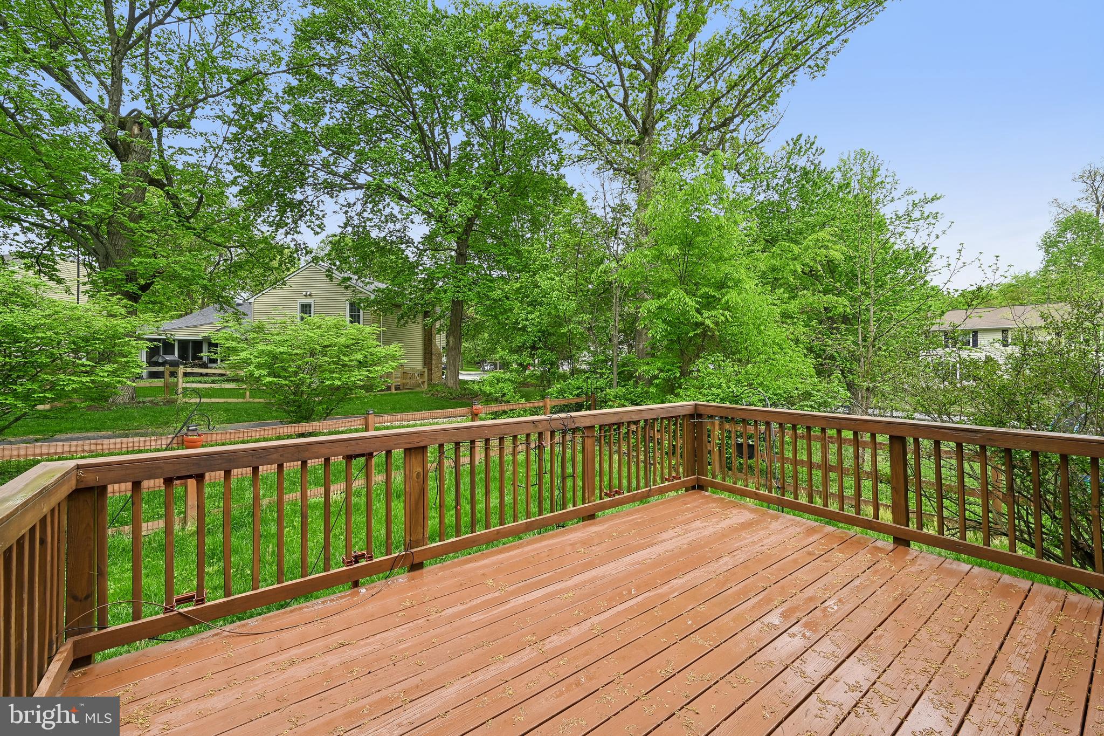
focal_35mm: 14
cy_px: 368
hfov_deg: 104.3
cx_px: 552
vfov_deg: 81.2
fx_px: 429
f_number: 8
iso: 125
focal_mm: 14
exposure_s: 1/15
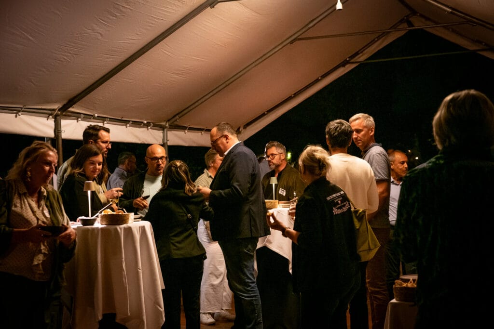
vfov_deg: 23.3
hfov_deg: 34.4
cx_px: 242
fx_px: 798
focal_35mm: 58
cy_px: 164
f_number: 4.5
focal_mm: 56
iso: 1600
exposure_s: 1/100
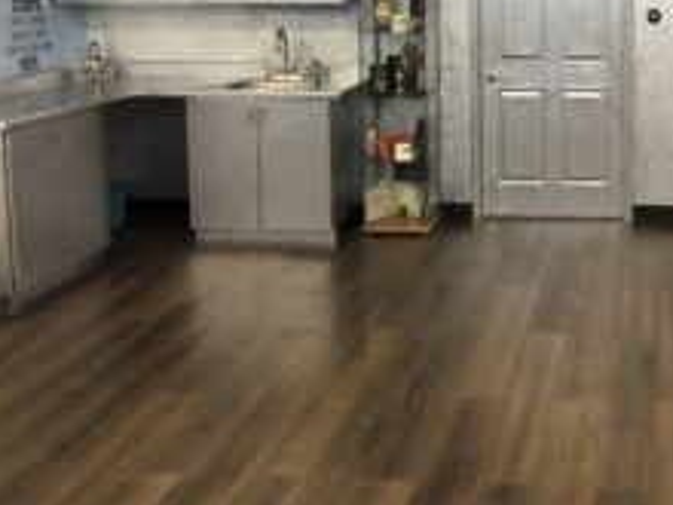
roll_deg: -0.1
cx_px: 600
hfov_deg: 35.4
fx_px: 992
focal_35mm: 51
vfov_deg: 27.7
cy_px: 64
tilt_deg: -4.8
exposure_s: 1/15
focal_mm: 4
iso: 100
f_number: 1.8
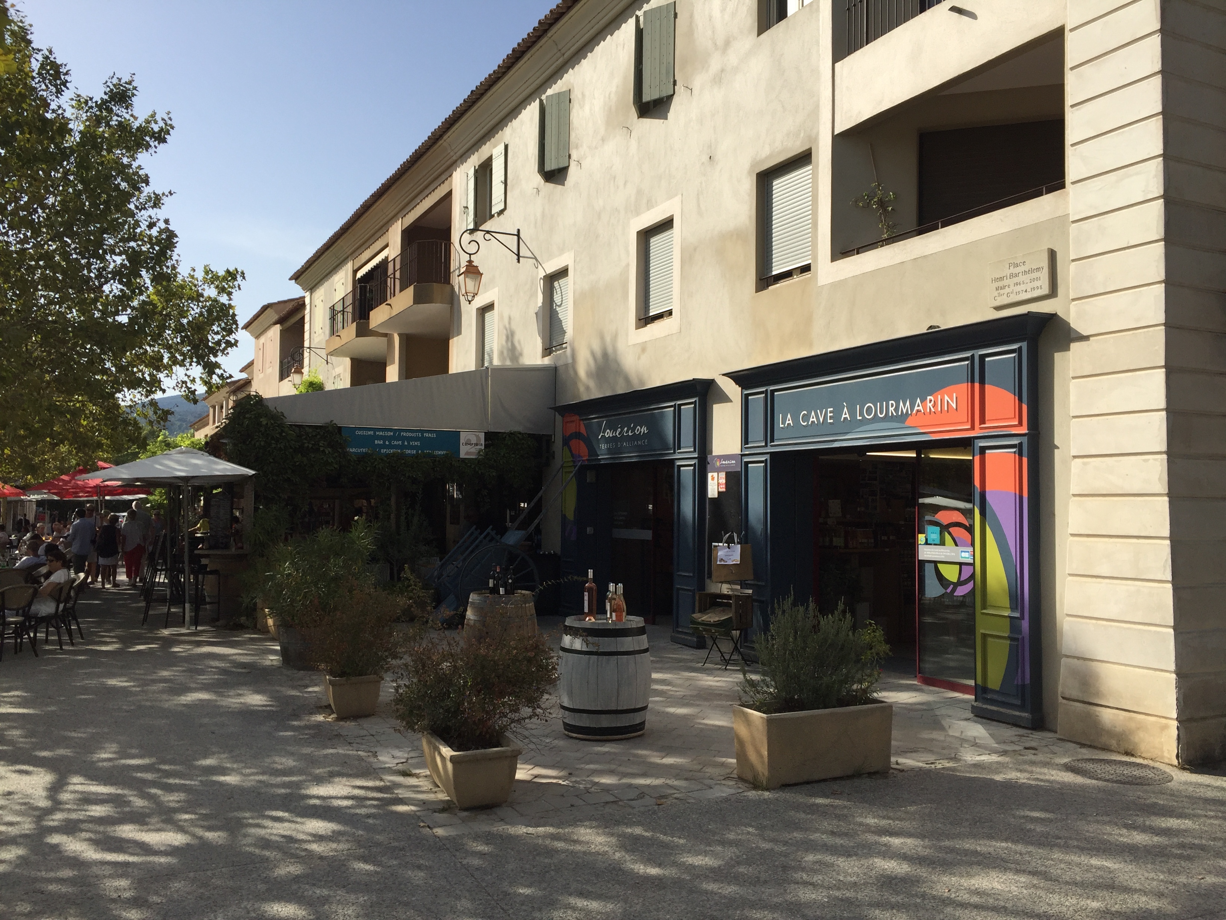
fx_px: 1027
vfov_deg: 48.2
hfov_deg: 61.7
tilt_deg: +3.1
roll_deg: -1.2
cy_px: 460
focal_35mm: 29
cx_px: 613
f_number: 2.2
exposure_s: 1/2326
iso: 32
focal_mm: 4.15
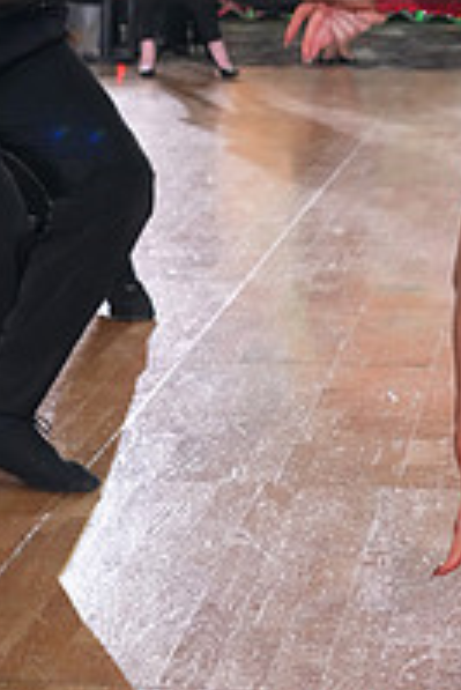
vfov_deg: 14.0
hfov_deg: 9.6
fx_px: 2742
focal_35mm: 143
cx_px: 366
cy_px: -111
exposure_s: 1/200
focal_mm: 49
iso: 4000
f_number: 7.1
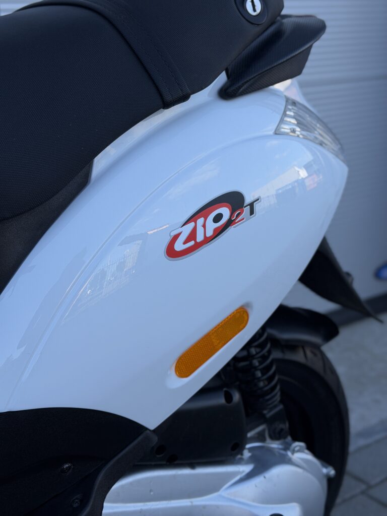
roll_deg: +3.1
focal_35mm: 48
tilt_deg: -17.0
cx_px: 194
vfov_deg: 39.7
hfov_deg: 30.3
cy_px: 258
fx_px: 716
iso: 64
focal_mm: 6.76
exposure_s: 1/1678
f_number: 1.78
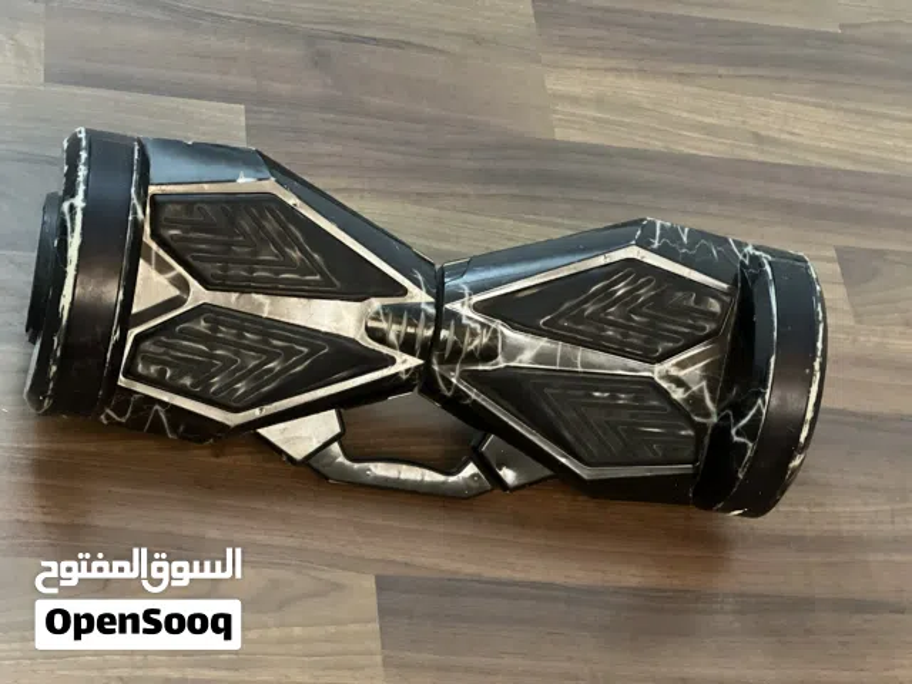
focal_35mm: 77
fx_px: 2029
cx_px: 456
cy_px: 342
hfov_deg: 25.3
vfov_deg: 19.1
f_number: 2.8
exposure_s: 1/14
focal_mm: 9
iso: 1000
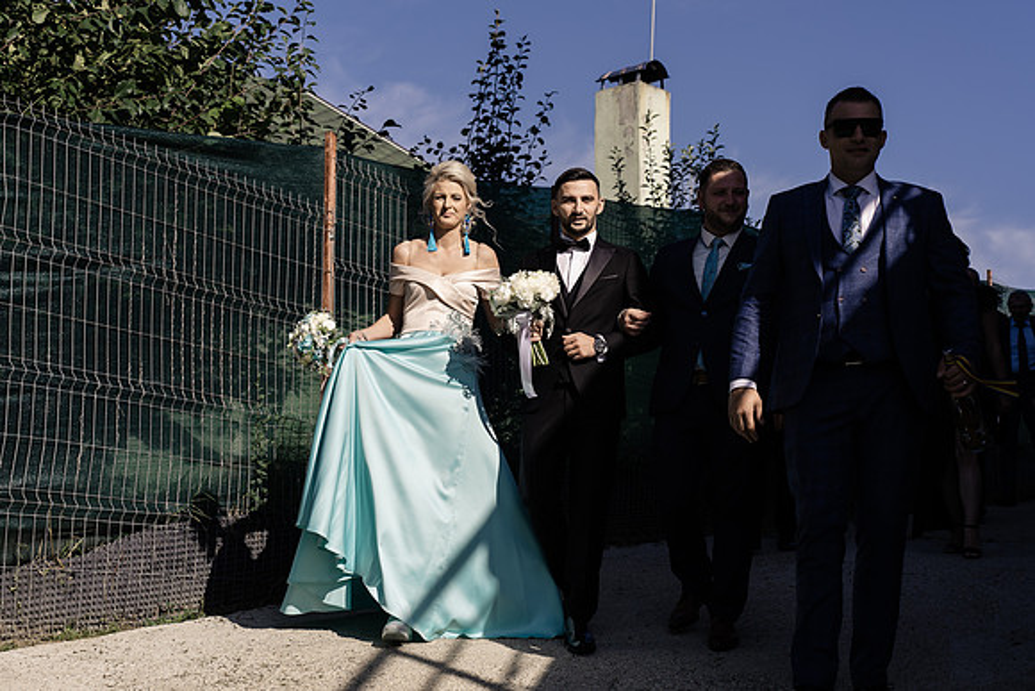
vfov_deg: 20.9
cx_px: 518
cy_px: 346
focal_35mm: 65
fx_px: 1869
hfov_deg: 31.0
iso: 100
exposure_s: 1/500
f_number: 6.3
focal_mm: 65
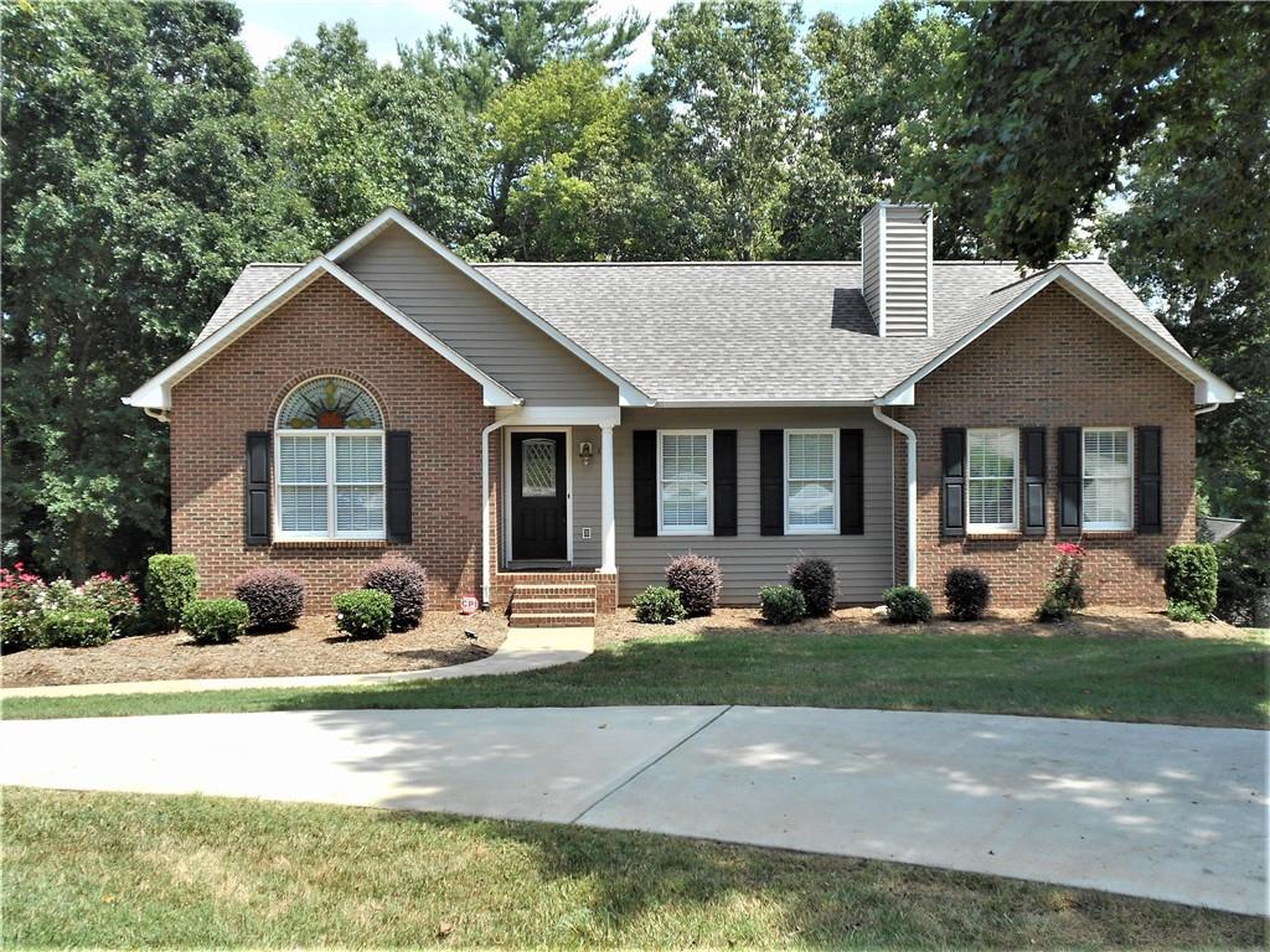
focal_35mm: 32
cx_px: 635
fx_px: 1174
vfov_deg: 44.2
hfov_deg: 56.8
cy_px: 476
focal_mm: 5.8
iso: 80
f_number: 3.6
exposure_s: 1/400
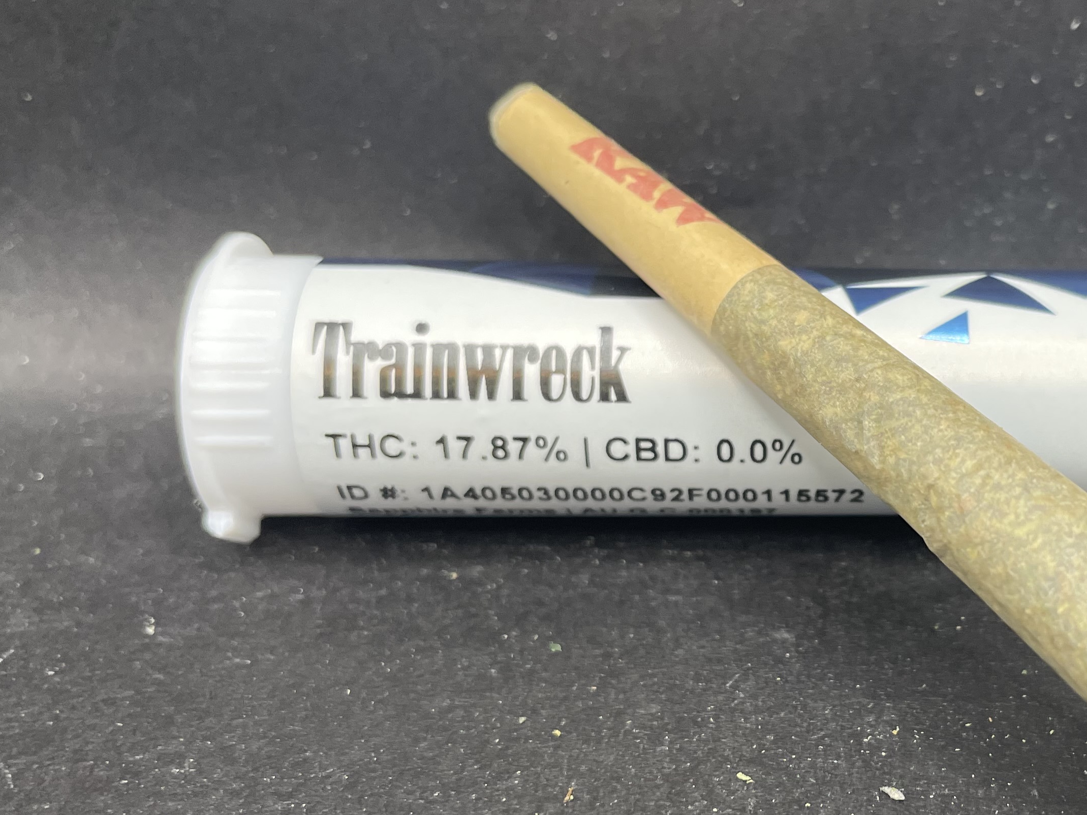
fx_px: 1539
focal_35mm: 49
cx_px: 875
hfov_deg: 37.5
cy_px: 506
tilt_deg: -35.5
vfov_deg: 29.6
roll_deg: -1.5
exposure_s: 1/120
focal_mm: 4.2
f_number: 1.6
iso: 125
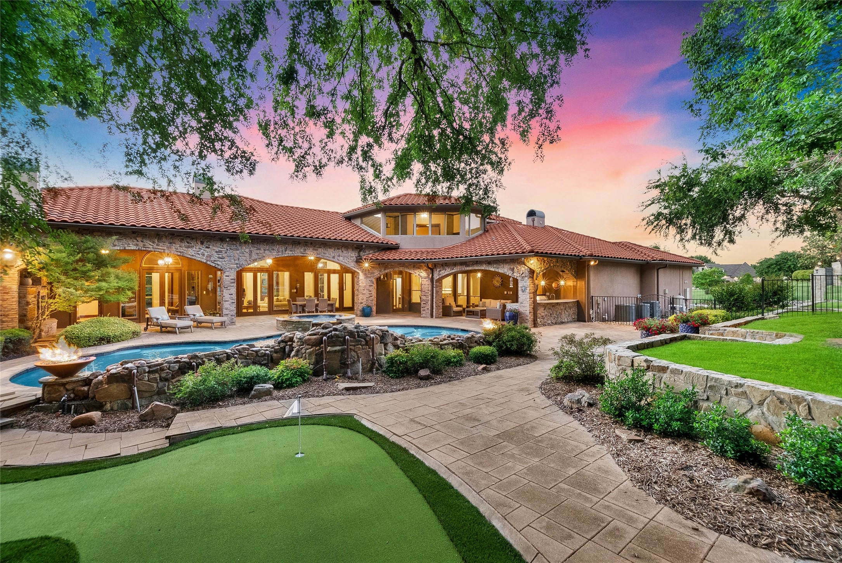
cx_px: 421
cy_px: 282
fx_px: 351
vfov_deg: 77.4
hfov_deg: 100.4
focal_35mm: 15
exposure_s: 1/3
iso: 1600
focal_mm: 15
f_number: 10
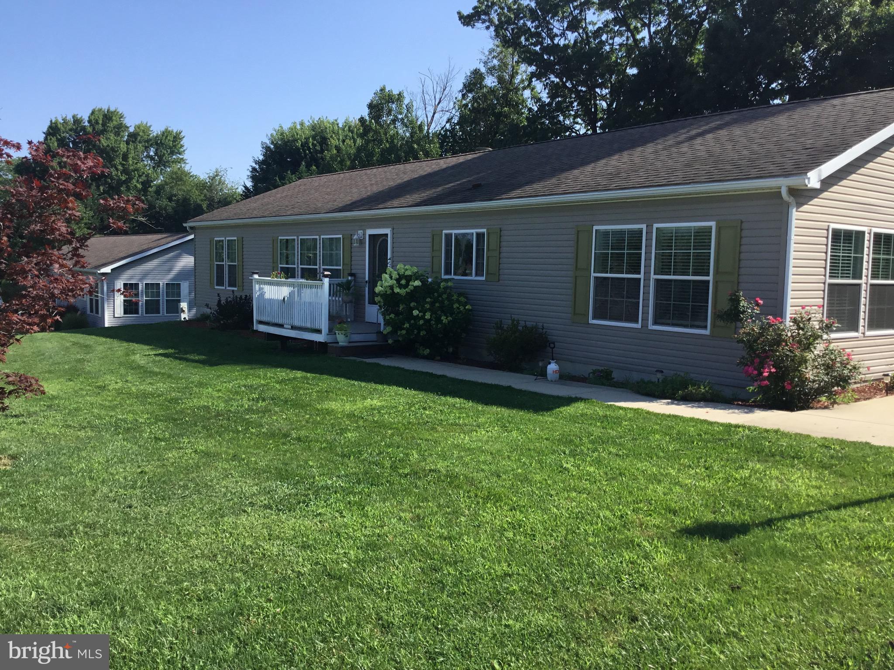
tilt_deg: -4.3
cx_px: 447
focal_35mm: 31
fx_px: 801
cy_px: 335
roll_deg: -1.9
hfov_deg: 58.4
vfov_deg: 45.4
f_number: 2.4
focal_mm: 3.3
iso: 25
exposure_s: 1/831
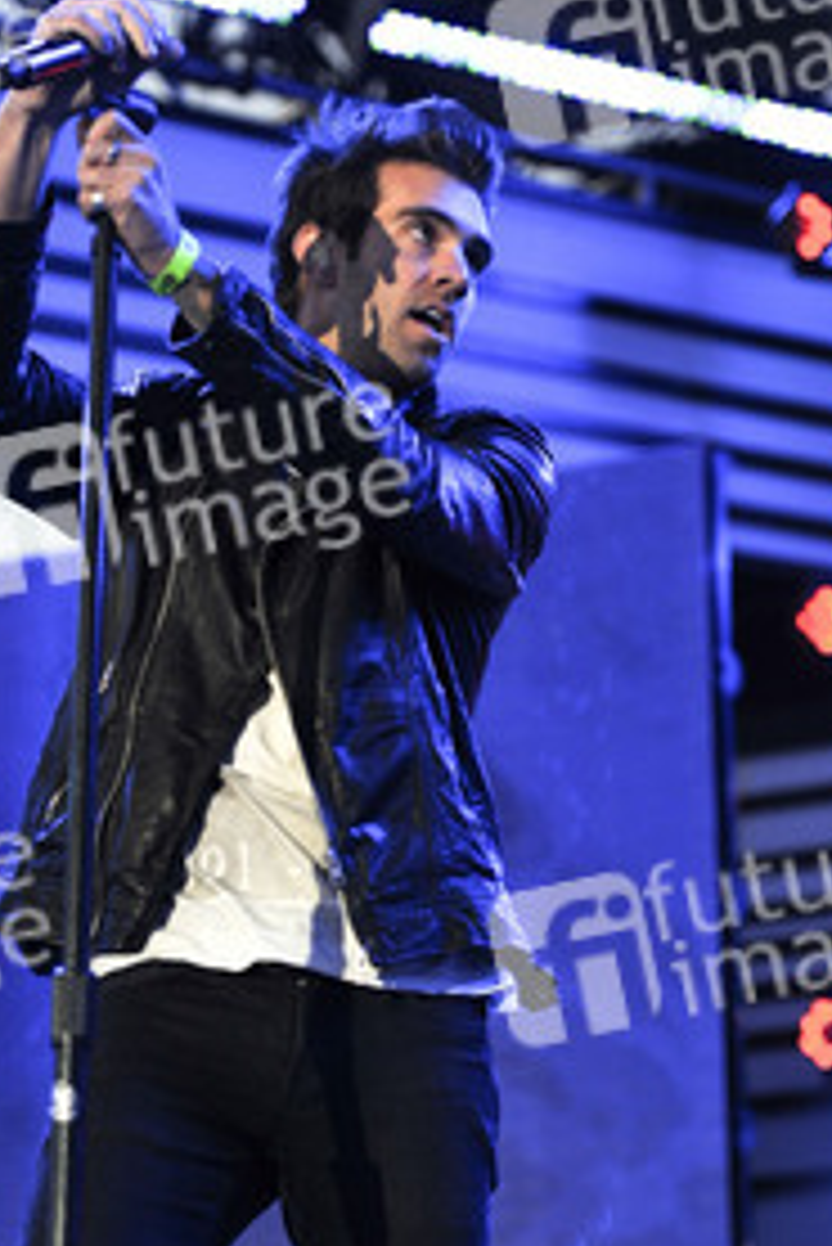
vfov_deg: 15.8
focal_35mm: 130
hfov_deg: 10.6
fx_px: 4501
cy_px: 715
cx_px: 313
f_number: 2.8
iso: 1250
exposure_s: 1/500
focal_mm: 90
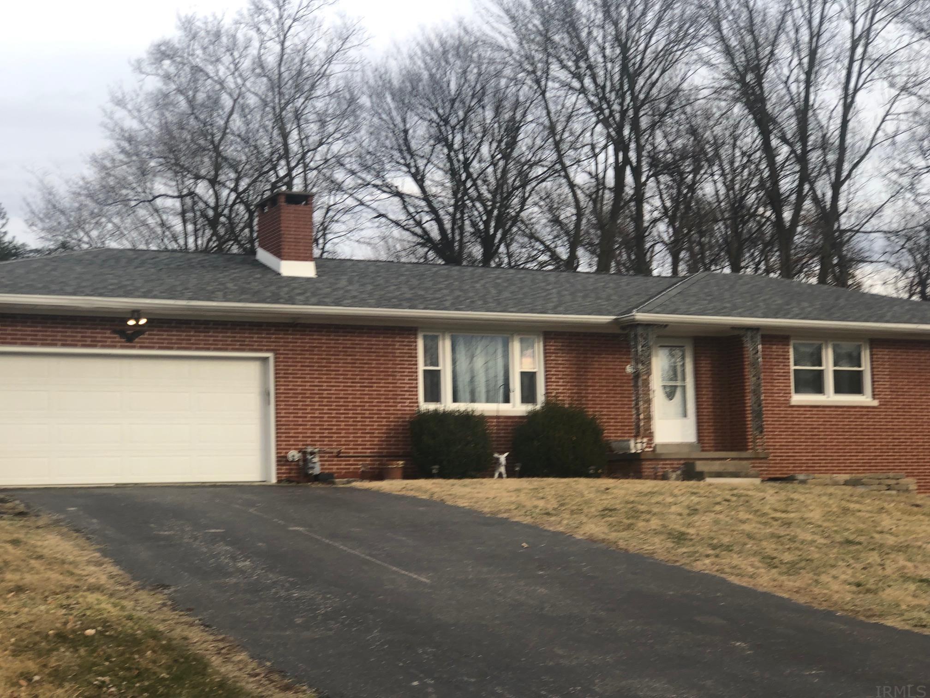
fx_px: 1531
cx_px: 465
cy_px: 349
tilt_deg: +4.8
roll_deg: +1.2
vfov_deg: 25.7
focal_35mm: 57
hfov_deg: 33.8
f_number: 2.8
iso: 20
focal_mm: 6.6
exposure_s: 1/136
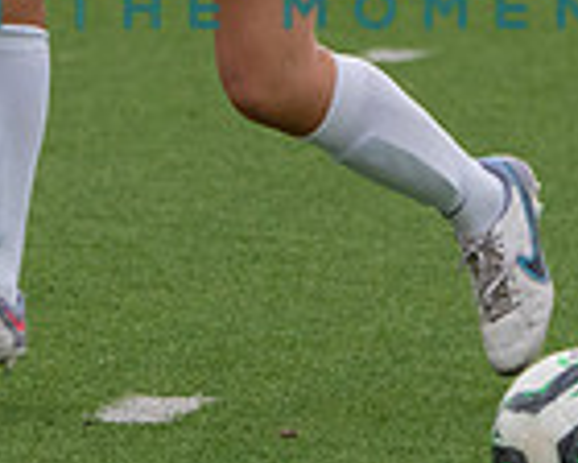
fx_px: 21554
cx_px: 96
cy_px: -293
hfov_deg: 1.5
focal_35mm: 1260
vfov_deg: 1.2
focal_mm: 235
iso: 800
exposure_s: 1/1250
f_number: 5.6
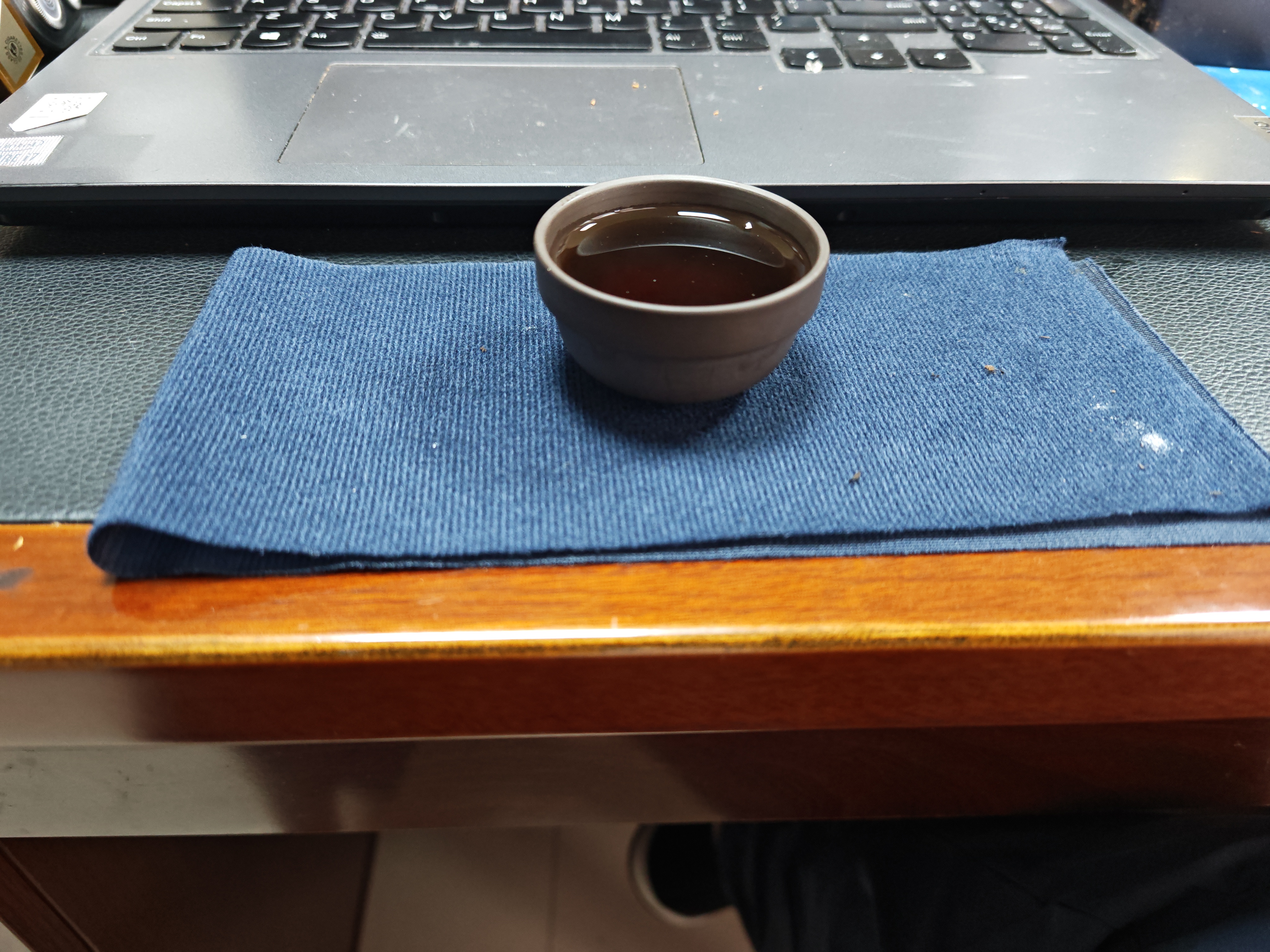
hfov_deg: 71.6
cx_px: 635
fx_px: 881
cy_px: 476
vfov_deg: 56.8
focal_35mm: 24
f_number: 1.9
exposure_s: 1/25
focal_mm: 6.67
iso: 640
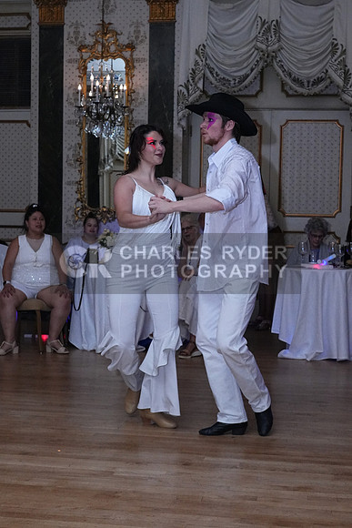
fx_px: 806
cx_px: 176
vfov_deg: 36.2
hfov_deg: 24.6
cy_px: 264
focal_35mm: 55
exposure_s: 1/200
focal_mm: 37
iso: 5000
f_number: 7.1
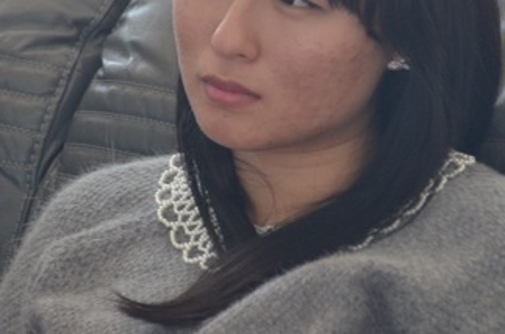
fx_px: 8330
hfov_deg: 3.5
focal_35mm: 595
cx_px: 202
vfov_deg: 2.3
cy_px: 128
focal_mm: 200
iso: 1600
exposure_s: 1/20
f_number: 5.6
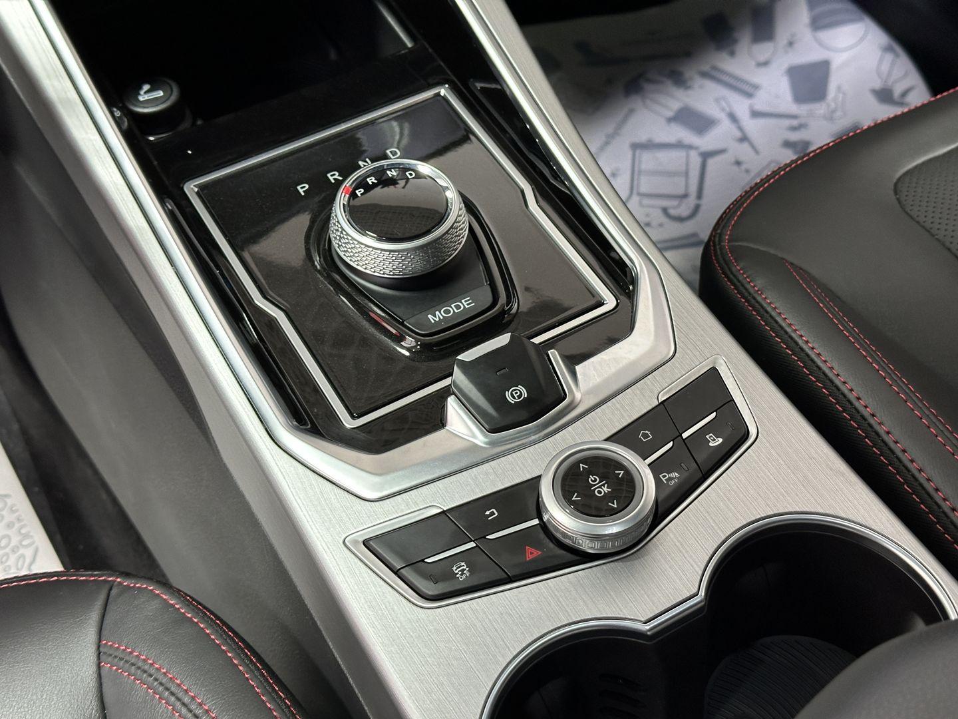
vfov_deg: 30.3
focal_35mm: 48
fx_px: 1328
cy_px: 360
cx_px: 479
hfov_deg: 39.7
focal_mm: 6.86
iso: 250
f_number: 1.78
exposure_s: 1/33
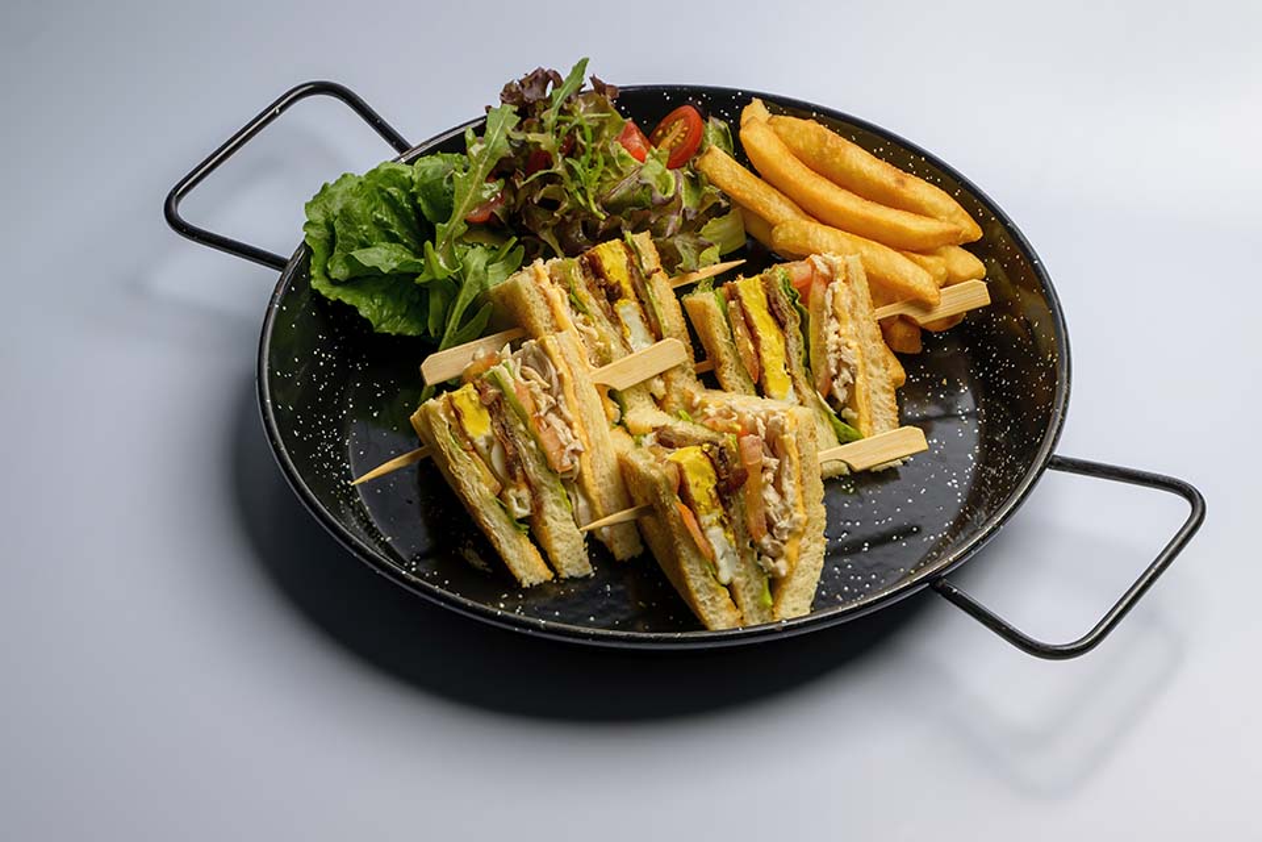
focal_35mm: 85
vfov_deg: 16.1
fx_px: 2979
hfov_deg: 23.9
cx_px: 631
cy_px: 421
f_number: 8.5
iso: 80
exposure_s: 1/200
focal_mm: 85
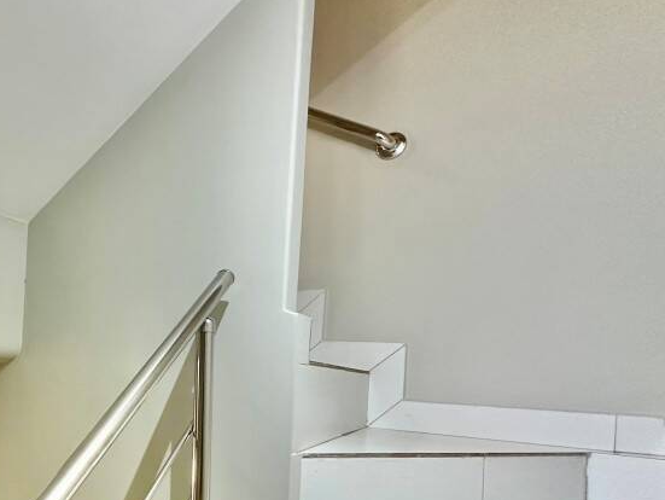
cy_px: 382
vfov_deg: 50.7
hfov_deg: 57.7
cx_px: 66
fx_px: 500
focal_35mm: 26
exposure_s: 1/60
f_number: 2.2
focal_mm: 2.22
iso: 320
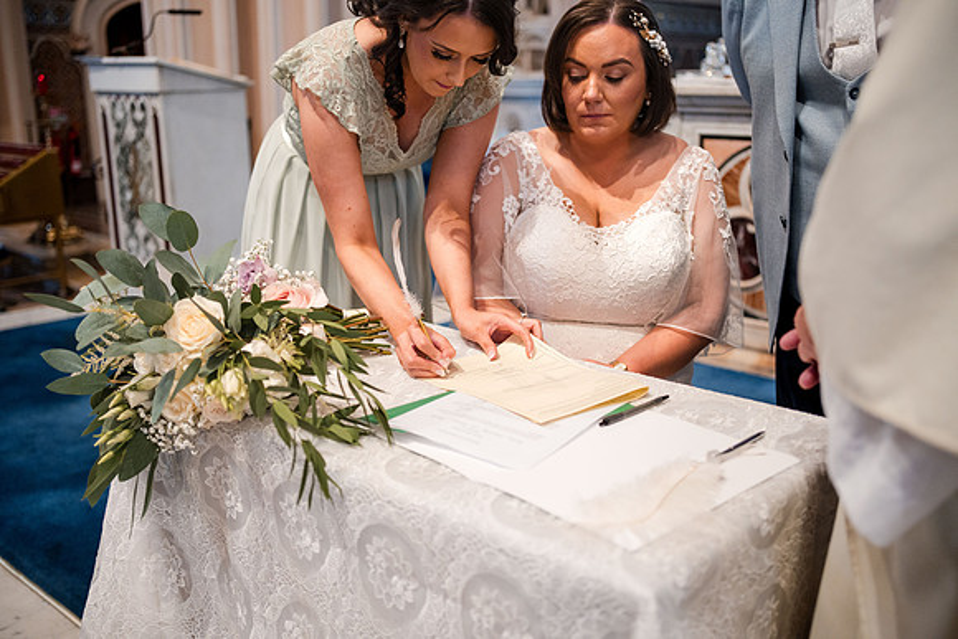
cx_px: 479
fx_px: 932
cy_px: 320
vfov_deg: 37.9
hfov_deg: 54.4
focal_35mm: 35
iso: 2000
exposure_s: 1/250
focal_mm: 35
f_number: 2.2
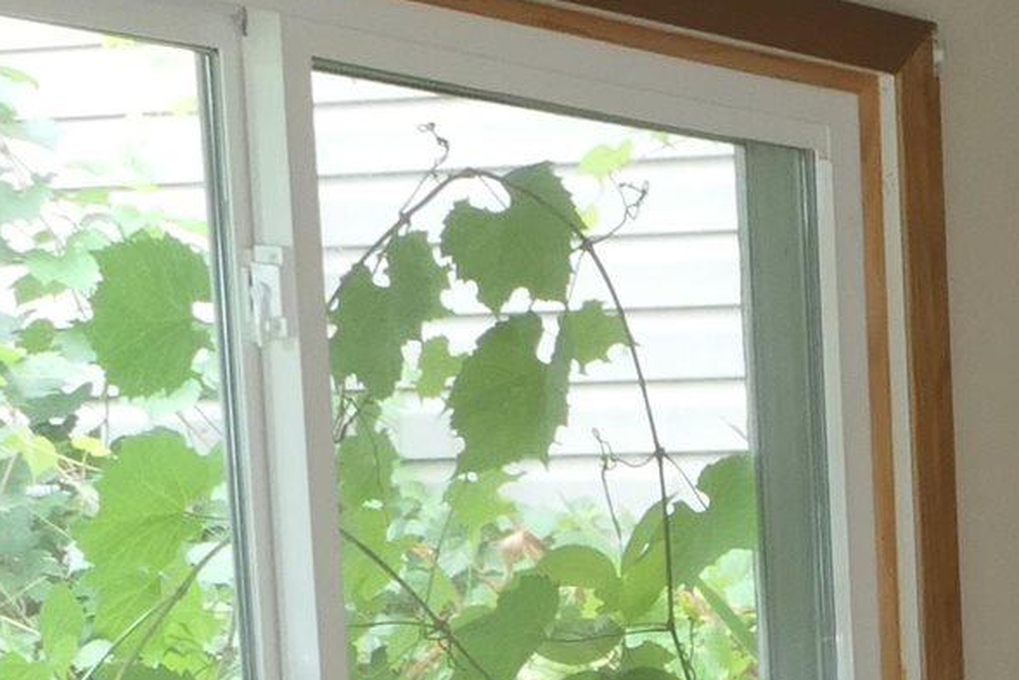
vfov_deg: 8.9
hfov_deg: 12.5
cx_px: 2005
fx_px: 4133
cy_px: 1341
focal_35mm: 146
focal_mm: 10.2
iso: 800
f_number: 7.1
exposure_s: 1/60
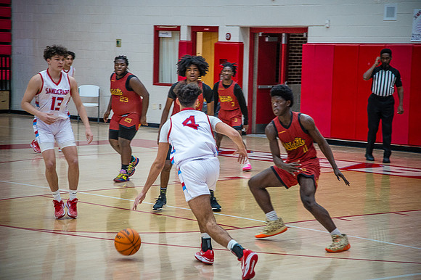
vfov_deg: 12.2
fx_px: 1309
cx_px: 210
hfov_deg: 18.3
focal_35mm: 112
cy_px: 140
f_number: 4
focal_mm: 112
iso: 2000
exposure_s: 1/320
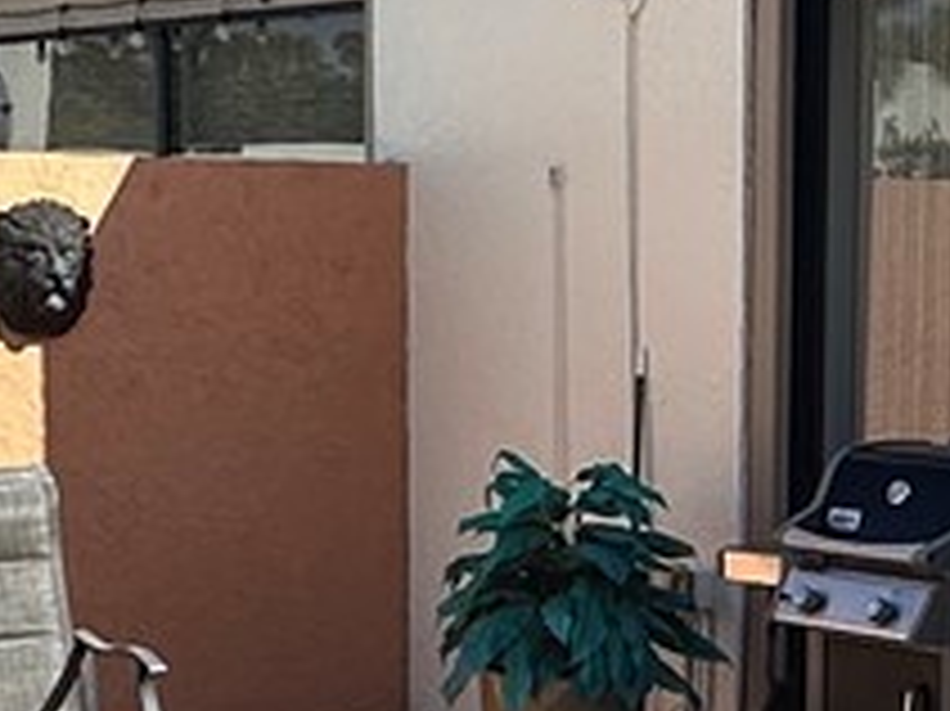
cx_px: 675
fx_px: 2907
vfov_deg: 13.9
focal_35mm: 106
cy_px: 585
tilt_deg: -6.7
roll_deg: -1.1
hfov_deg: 18.5
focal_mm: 2.22
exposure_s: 1/2304
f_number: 2.2
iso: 50
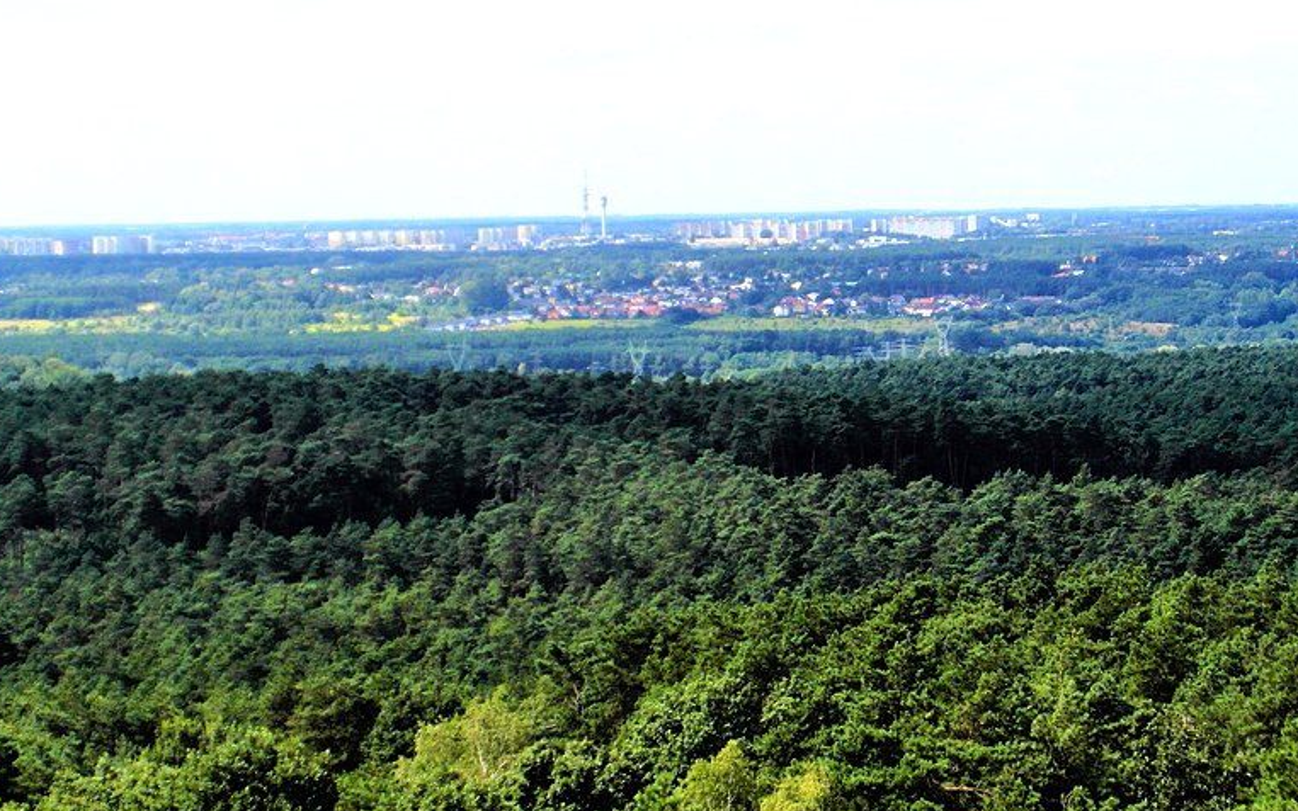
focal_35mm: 130
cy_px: 324
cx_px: 631
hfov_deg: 16.1
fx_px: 4599
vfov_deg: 10.1
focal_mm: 17
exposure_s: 1/500
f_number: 4.4
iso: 100
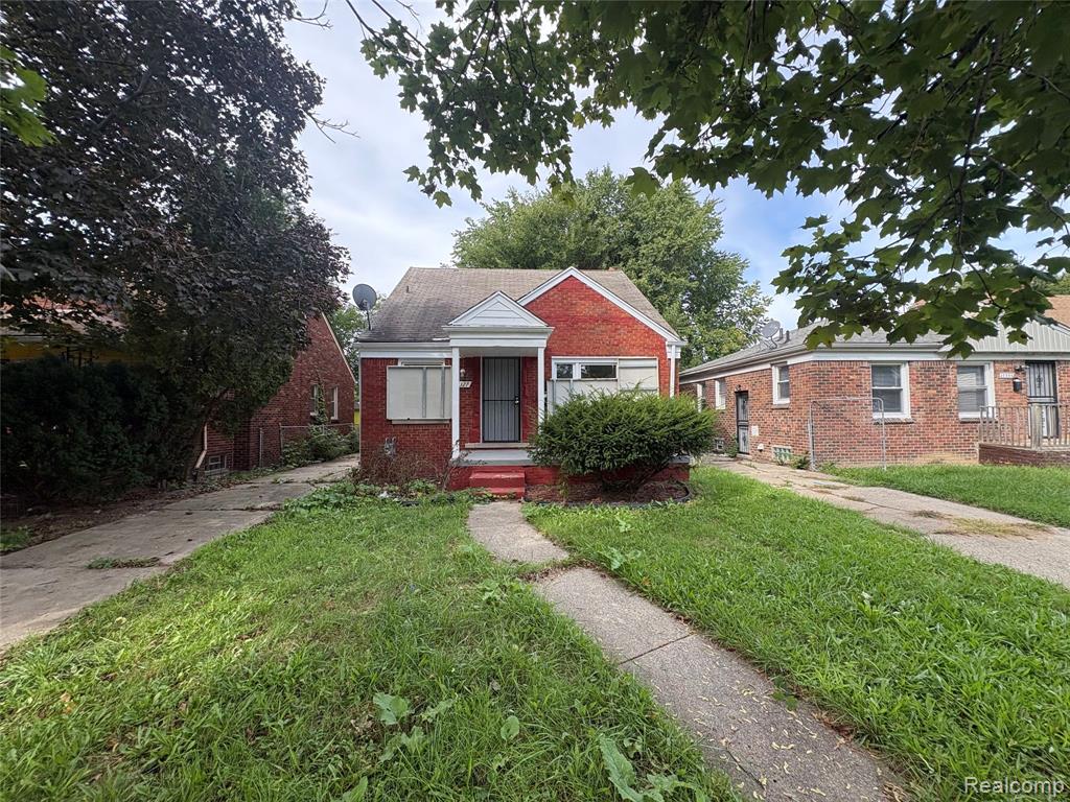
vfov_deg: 85.7
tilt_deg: -3.7
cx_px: 535
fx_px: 433
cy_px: 401
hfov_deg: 102.1
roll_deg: +2.4
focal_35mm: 14
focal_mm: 2.22
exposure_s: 1/405
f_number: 2.2
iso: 64
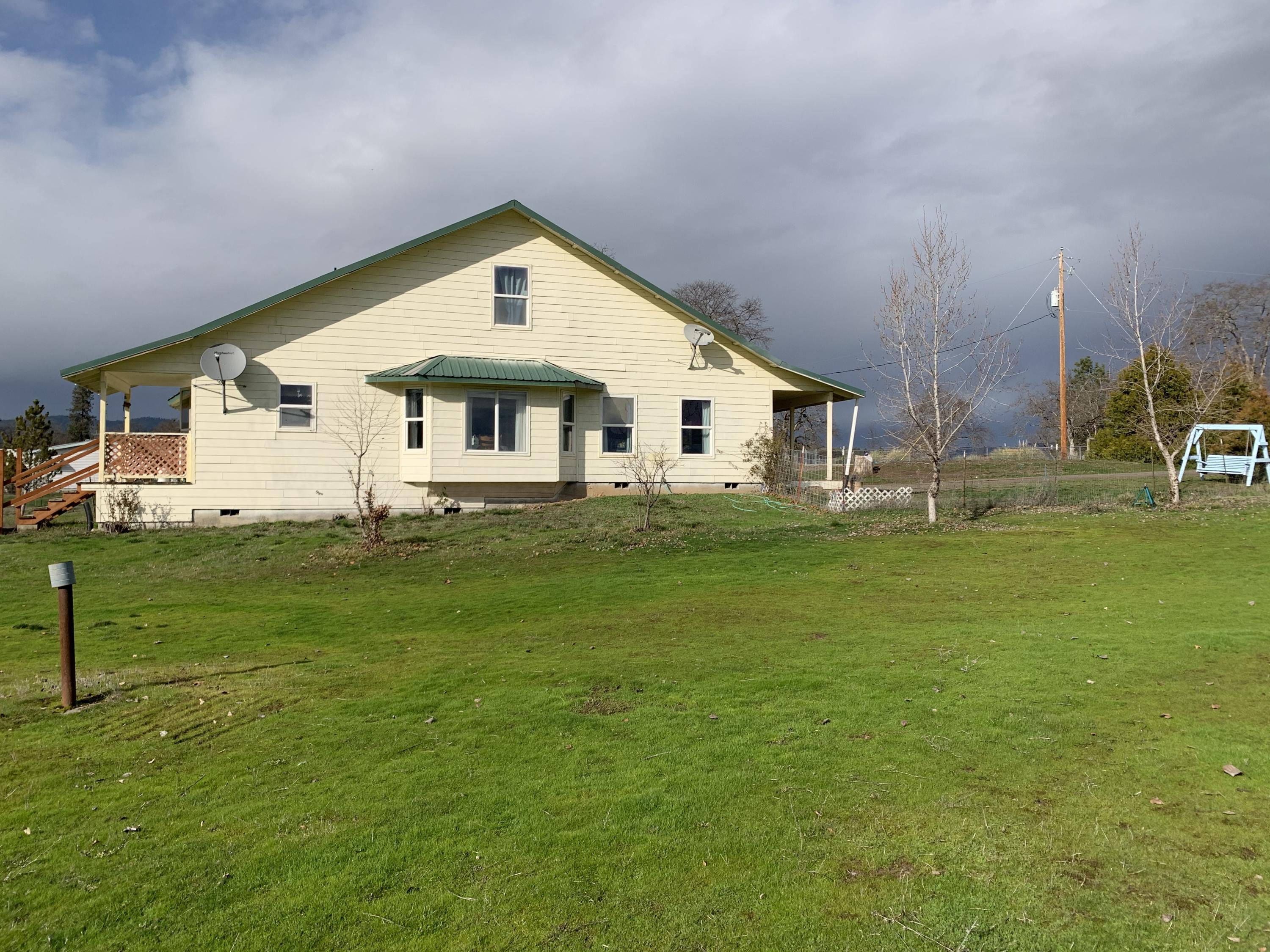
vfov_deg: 53.1
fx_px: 954
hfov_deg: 67.3
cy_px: 476
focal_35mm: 26
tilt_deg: +1.6
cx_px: 635
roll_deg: -0.6
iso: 25
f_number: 1.8
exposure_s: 1/4464
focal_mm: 4.25
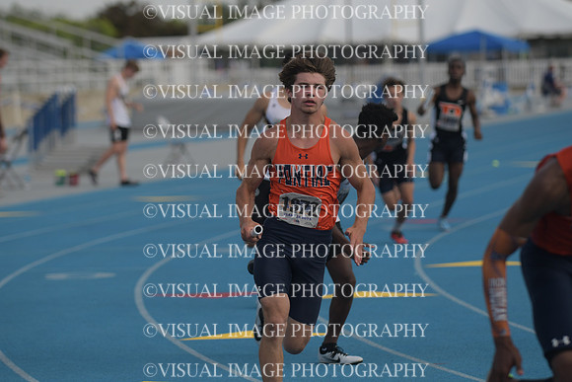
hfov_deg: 10.5
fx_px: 3099
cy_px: 191
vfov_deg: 7.0
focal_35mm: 195
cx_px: 286
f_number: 3.2
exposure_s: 1/2500
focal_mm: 130
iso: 320
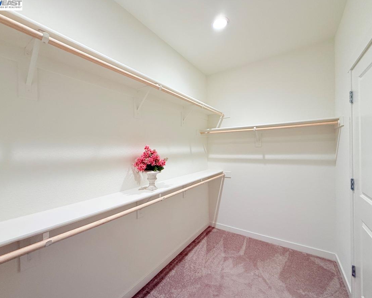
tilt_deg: +0.0
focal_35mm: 15
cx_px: 181
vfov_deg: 84.1
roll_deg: +1.1
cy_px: 150
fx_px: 165
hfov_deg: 96.8
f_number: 2.2
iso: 200
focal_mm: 2.22
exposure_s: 1/120
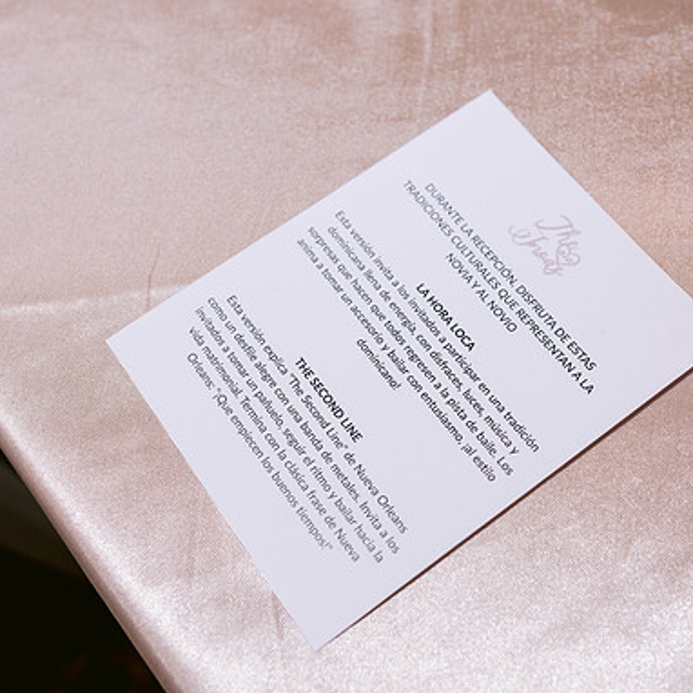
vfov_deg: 35.4
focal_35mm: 48
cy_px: 342
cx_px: 400
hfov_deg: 35.3
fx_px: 1087
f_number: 5
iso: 1000
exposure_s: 1/80
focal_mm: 35
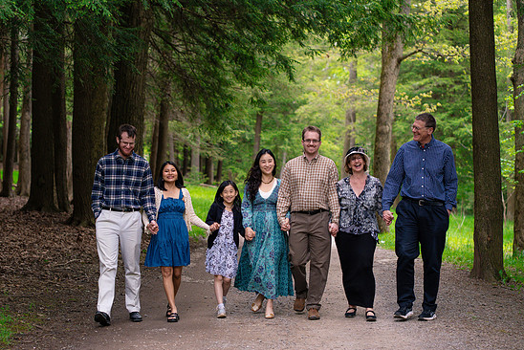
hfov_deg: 20.4
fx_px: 1456
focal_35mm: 100
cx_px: 222
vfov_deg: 13.7
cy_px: 203
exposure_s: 1/250
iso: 800
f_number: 3.2
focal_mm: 85
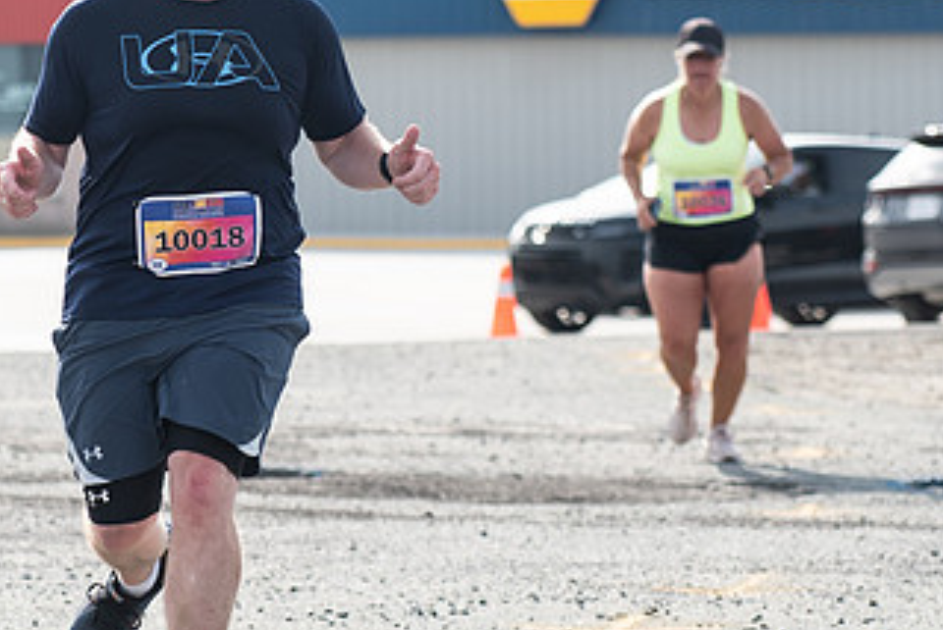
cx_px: 162
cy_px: 25
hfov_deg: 7.2
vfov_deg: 4.8
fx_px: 7472
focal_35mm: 285
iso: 250
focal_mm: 95
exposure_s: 1/1600
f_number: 4.5
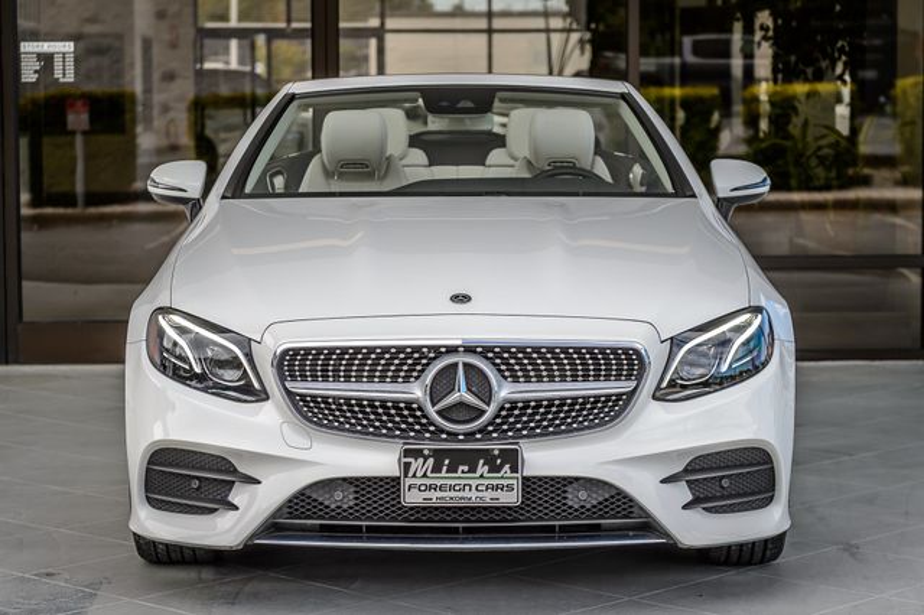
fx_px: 2504
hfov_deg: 20.9
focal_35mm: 98
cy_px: 308
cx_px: 462
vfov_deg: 14.0
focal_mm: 70
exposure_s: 1/1000
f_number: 4
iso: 100
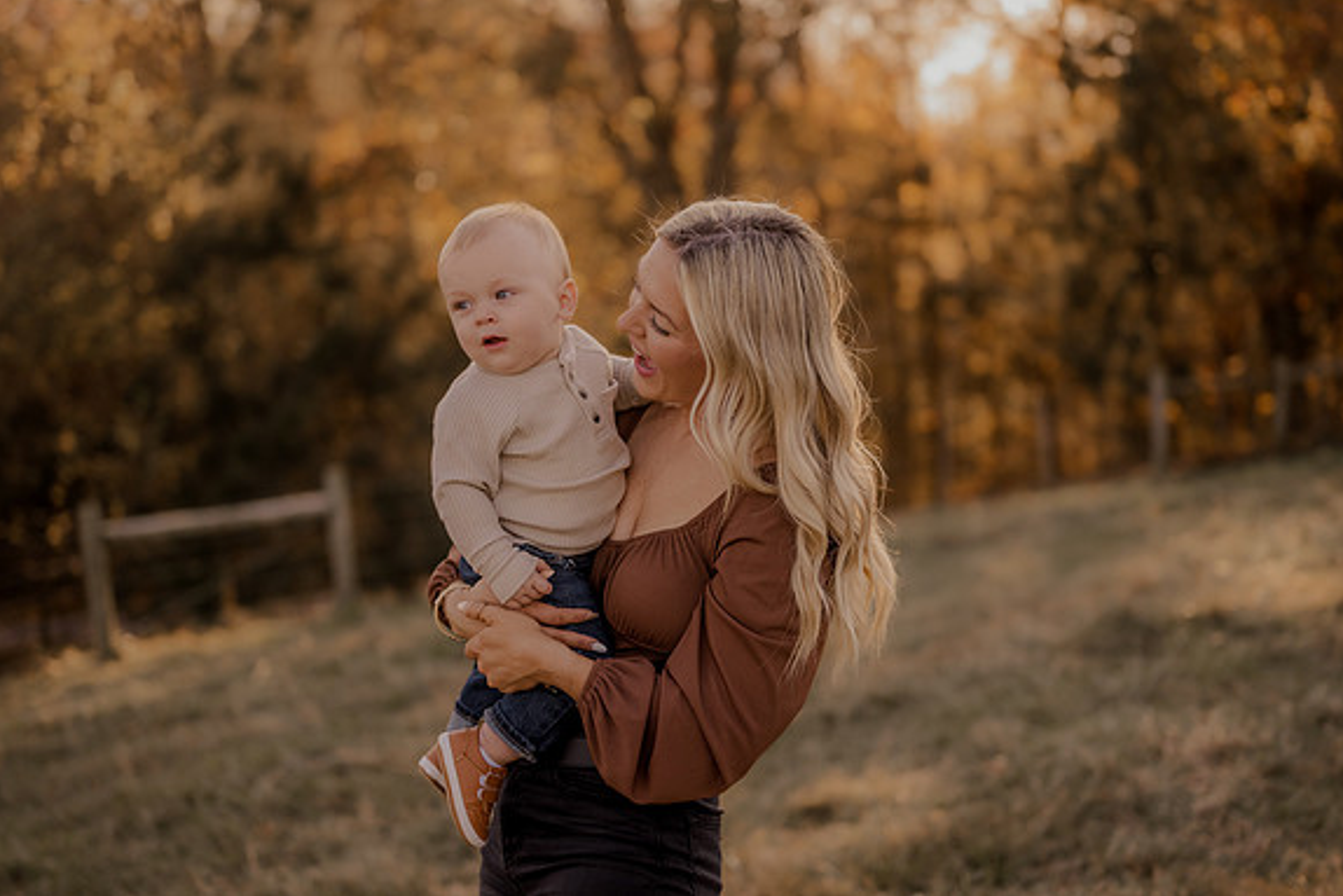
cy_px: 446
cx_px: 676
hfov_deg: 35.0
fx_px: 2127
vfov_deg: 23.8
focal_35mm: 57
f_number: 1.8
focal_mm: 50
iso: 250
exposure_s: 1/1600
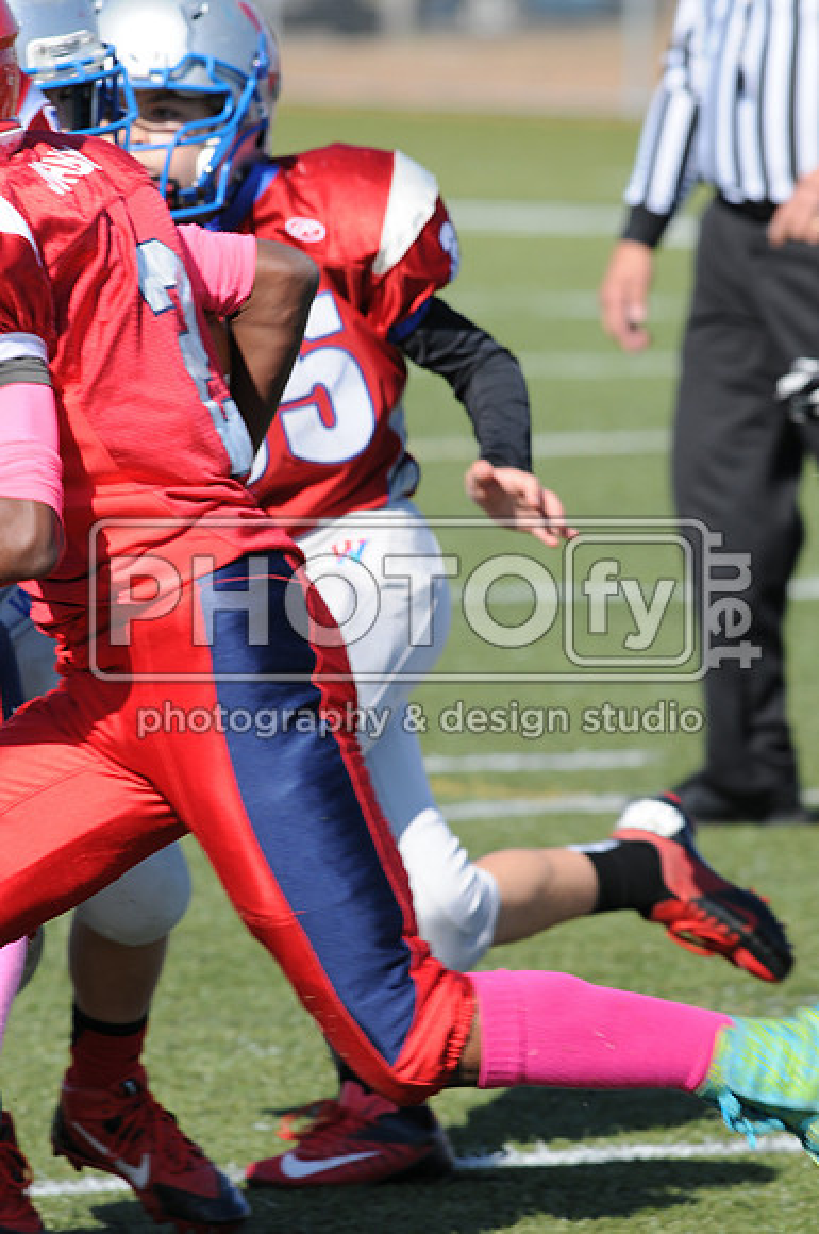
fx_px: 15401
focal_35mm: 450
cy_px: 617
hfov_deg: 3.0
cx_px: 410
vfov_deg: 4.6
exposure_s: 1/500
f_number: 7.1
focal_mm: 300
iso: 200
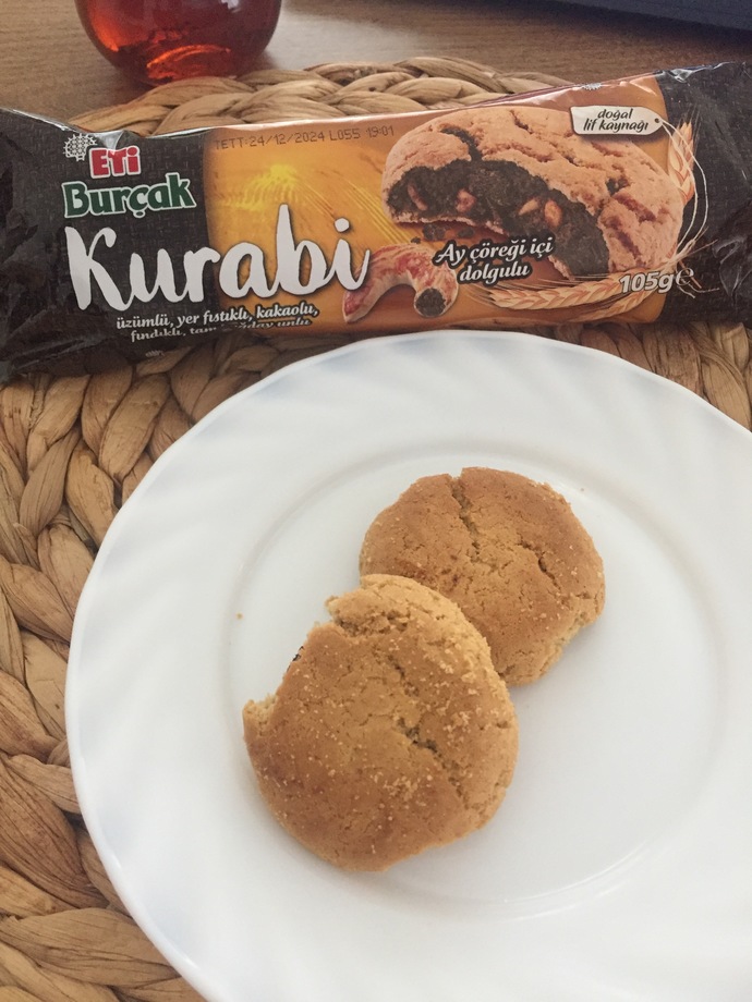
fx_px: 840
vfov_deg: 61.7
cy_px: 501
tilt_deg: -58.9
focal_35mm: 29
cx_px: 376
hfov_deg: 48.2
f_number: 2.2
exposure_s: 1/33
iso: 250
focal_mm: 4.15
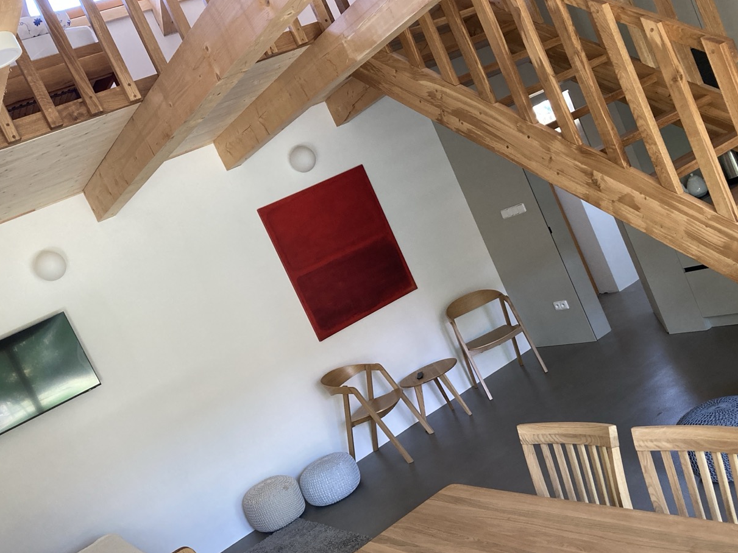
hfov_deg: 50.1
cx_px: 357
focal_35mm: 37
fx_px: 789
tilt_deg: -7.0
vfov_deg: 38.5
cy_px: 333
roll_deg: +24.4
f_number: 1.8
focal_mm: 3.99
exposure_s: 1/60
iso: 160
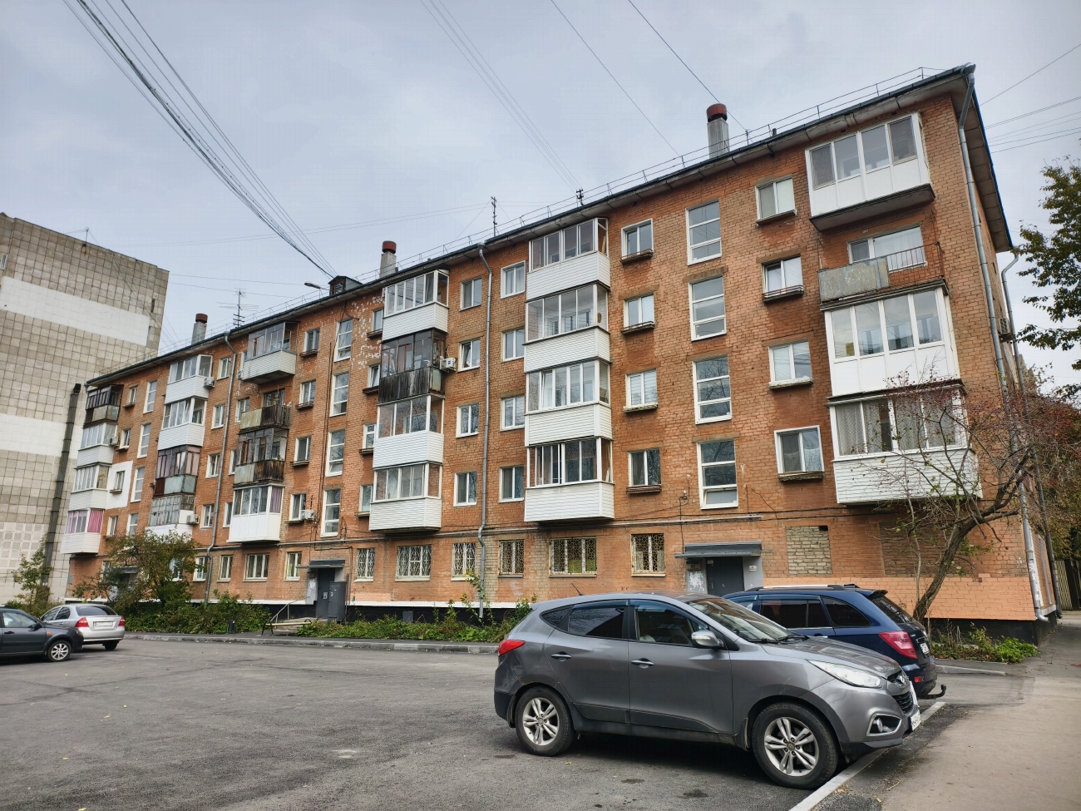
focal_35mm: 23
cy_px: 406
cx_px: 540
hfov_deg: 73.9
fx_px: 718
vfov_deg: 58.9
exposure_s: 1/1957
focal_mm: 6.54
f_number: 1.57
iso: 72
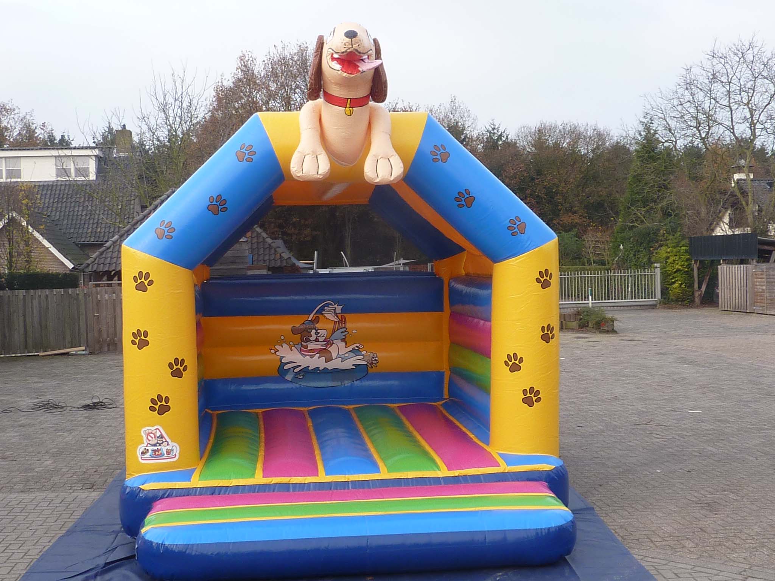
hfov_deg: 42.1
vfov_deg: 32.2
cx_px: 388
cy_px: 290
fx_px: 1007
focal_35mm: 45
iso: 80
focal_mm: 4.1
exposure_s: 1/125
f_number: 4
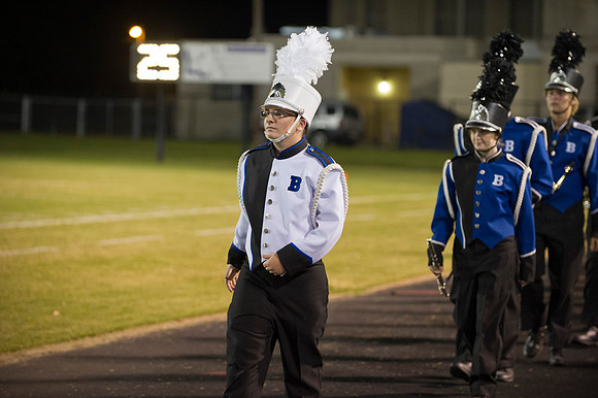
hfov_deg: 15.2
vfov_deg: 10.1
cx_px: 299
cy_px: 199
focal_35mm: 135
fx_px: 2241
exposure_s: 1/160
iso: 3200
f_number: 2.8
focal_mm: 135
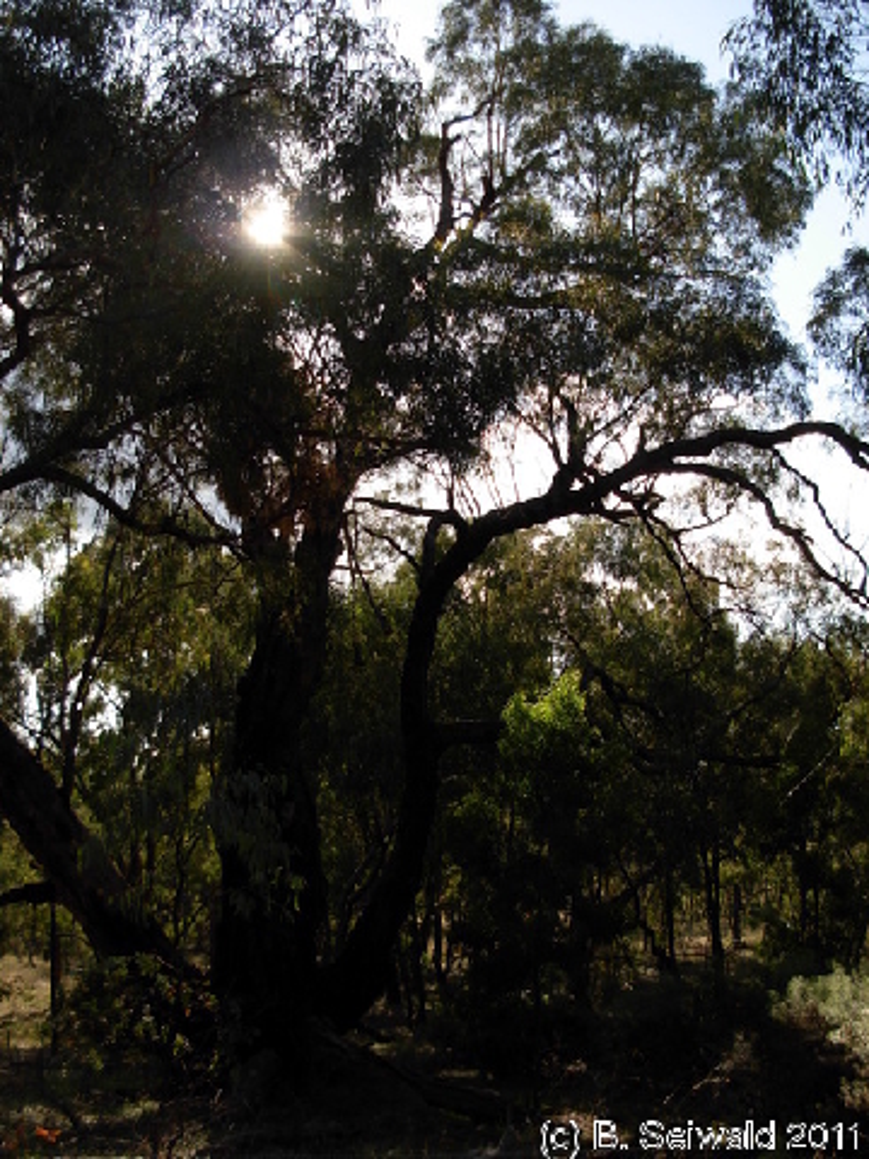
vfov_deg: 49.0
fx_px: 1272
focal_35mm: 38
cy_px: 580
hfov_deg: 37.7
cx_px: 434
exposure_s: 1/664
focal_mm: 6.3
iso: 79
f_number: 2.9
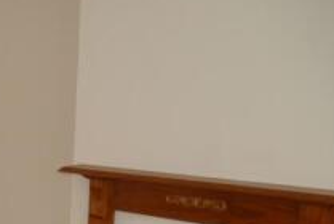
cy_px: 276
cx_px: -97
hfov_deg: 22.4
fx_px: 753
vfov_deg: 16.2
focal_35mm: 81
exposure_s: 1/60
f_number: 3.5
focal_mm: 14
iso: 160
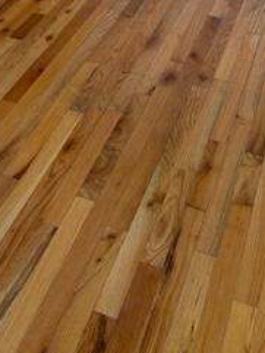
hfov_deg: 21.1
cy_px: -82
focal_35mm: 69
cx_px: 50
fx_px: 704
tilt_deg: -18.6
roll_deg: -1.1
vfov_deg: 25.1
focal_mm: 5.7
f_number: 1.5
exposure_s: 1/120
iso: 100
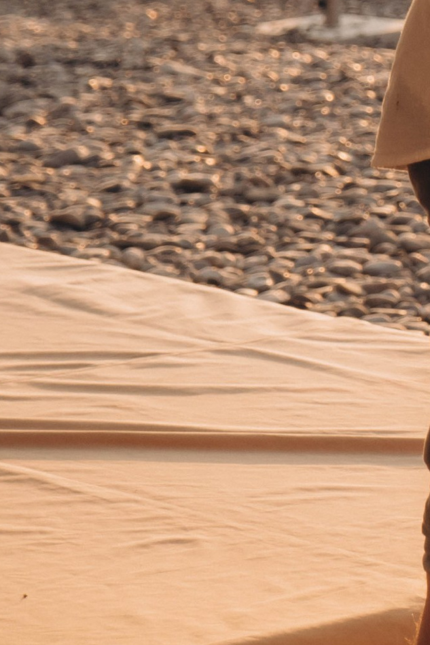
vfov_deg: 7.2
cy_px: -173
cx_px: 771
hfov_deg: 4.8
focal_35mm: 283
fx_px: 5072
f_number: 5.6
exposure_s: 1/500
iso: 500
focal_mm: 70
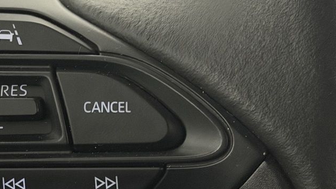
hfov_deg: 17.5
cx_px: -20
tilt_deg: -21.7
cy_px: 115
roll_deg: -0.2
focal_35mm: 119
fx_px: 1060
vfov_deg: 10.2
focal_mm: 6.76
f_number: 1.78
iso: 400
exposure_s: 1/25
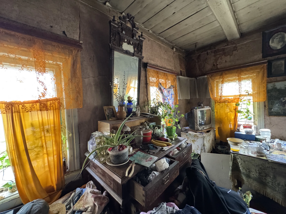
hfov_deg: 102.1
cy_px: 107
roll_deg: +2.7
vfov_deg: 85.7
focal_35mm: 14
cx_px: 143
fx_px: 116
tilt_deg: -1.7
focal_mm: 2.22
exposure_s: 1/50
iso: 800
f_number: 2.2
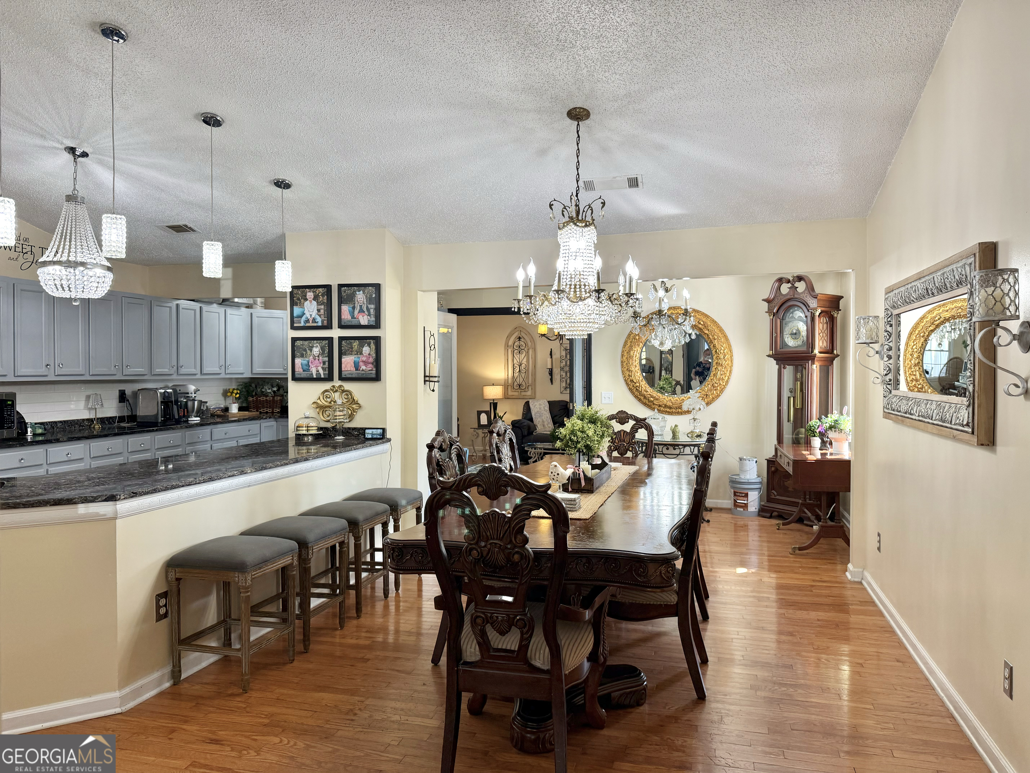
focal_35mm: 24
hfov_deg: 71.6
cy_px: 386
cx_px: 515
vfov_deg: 56.8
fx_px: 714
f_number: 1.78
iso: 100
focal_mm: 6.76
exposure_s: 1/120
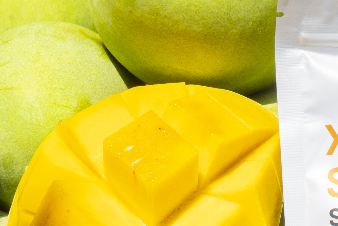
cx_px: 177
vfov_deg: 6.1
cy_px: 316
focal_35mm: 222
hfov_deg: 9.3
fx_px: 2085
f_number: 2.2
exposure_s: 1/1000
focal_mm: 35
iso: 100
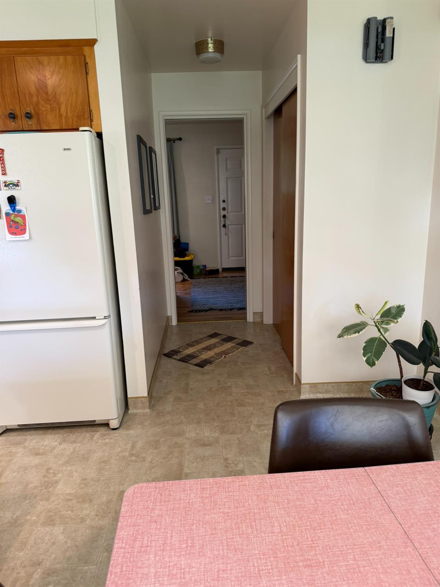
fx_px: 407
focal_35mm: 24
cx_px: 220
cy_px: 294
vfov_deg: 71.6
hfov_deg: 56.8
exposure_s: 1/60
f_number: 1.78
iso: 125
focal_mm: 6.76
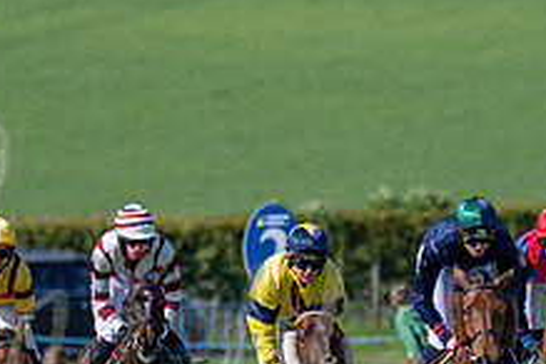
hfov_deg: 1.4
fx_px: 22779
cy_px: 437
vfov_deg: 0.9
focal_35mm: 1502
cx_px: 380
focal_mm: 200
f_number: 2.8
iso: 80
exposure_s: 1/2000
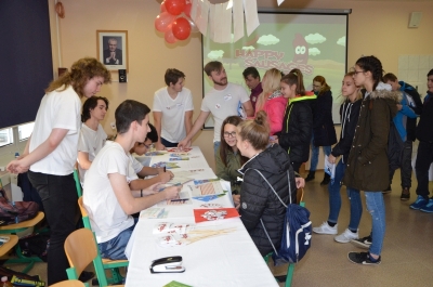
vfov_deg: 41.5
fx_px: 378
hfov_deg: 59.6
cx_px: 216
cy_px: 144
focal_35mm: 32
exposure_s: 1/160
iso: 1600
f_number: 5
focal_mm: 21
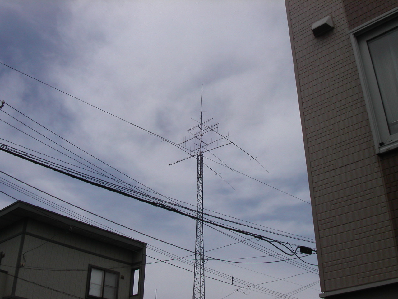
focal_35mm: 38
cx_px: 199
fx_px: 437
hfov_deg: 49.0
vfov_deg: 37.7
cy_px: 150
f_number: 8
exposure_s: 1/750
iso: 100
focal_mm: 7.8
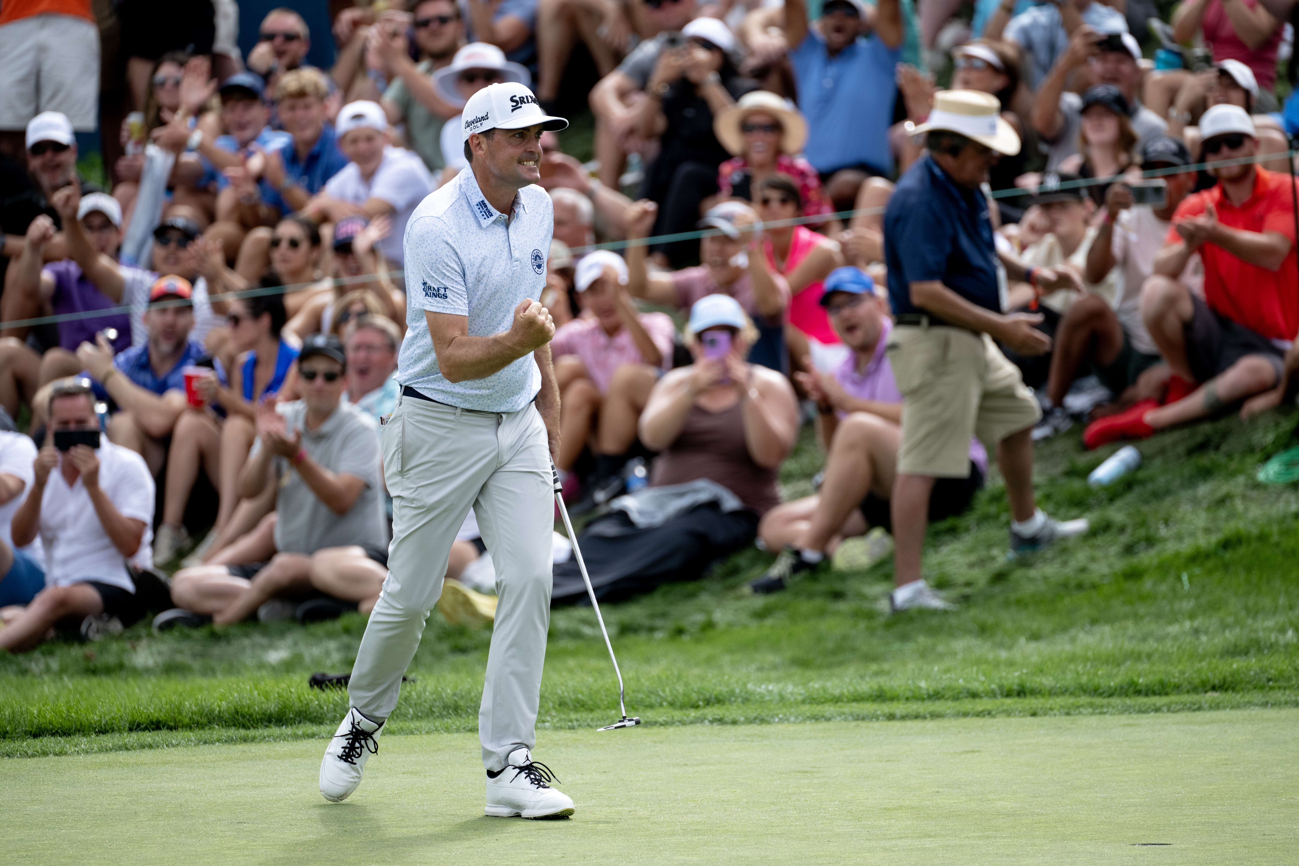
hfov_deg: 5.4
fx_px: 13711
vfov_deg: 3.6
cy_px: 433
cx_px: 650
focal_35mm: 380
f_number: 4
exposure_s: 1/2500
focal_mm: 380
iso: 640
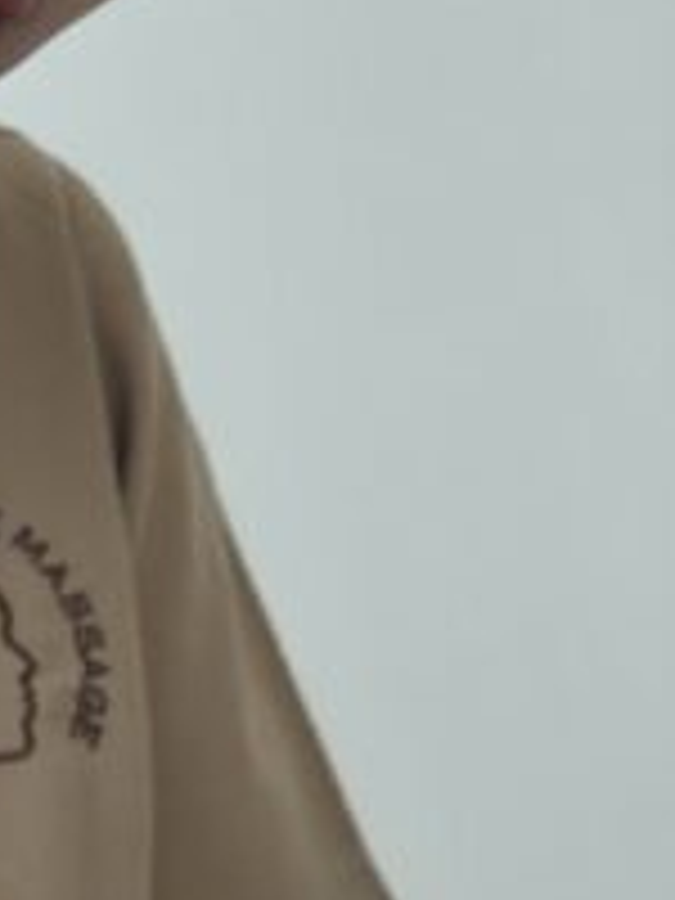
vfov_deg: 5.5
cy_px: 1458
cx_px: 158
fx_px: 9178
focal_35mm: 353
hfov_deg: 4.2
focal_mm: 7.9
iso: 64
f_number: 2.4
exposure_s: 1/100
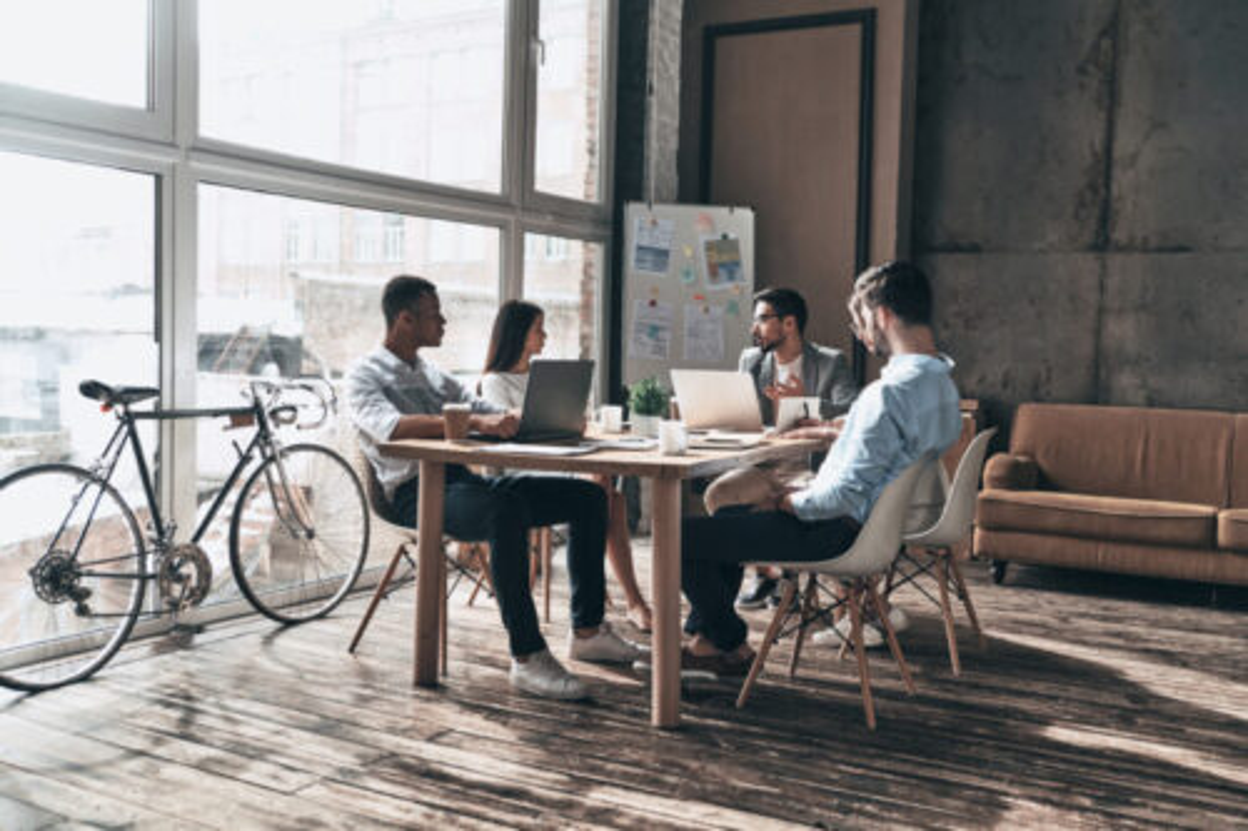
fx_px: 1213
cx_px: 624
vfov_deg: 37.8
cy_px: 416
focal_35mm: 35
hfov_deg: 54.5
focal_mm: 35
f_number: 3.5
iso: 320
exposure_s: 1/200
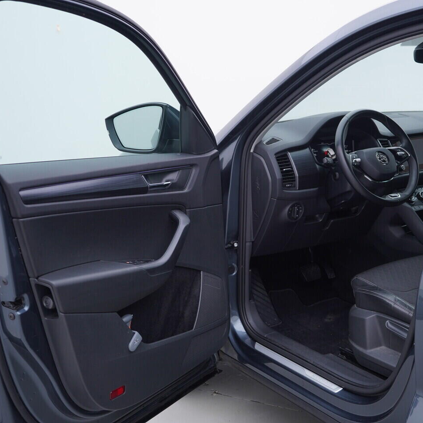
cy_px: 212
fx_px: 636
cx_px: 235
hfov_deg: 36.7
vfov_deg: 36.8
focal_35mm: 46
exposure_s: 1/60
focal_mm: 24
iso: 125
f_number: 3.5
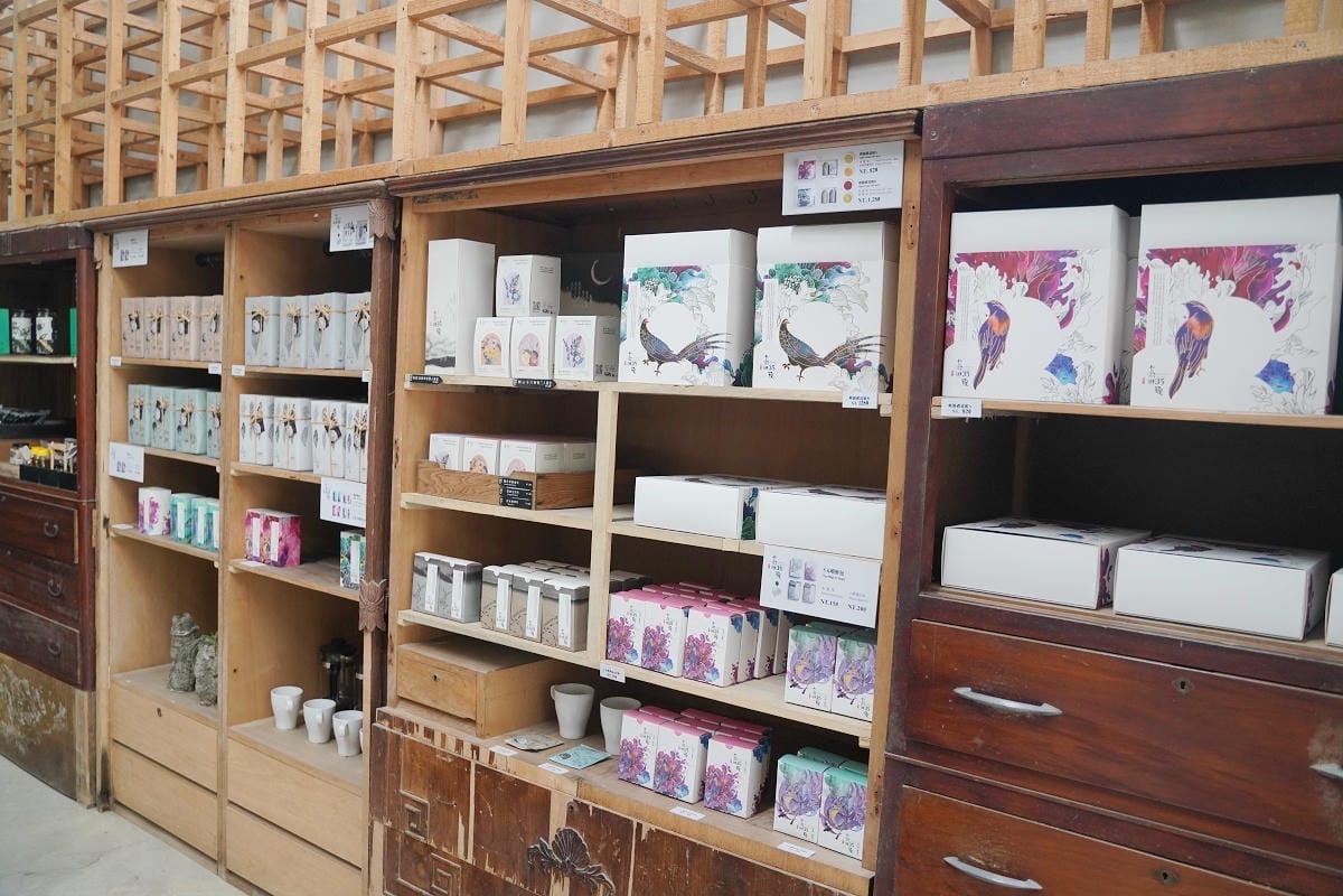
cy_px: 448
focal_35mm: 28
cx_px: 672
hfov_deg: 65.5
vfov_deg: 46.4
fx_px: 1044
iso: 1600
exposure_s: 1/160
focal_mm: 28
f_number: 3.5
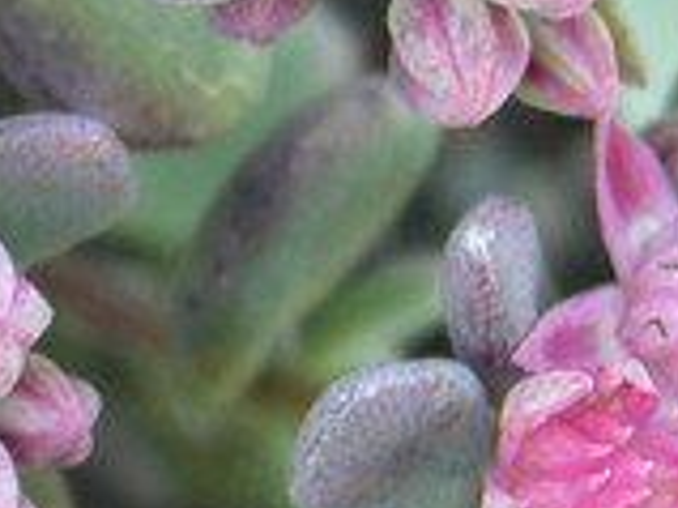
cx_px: -286
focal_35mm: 153
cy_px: 260
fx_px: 2994
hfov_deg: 12.4
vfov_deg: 9.7
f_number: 2.8
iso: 100
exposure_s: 1/52
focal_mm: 8
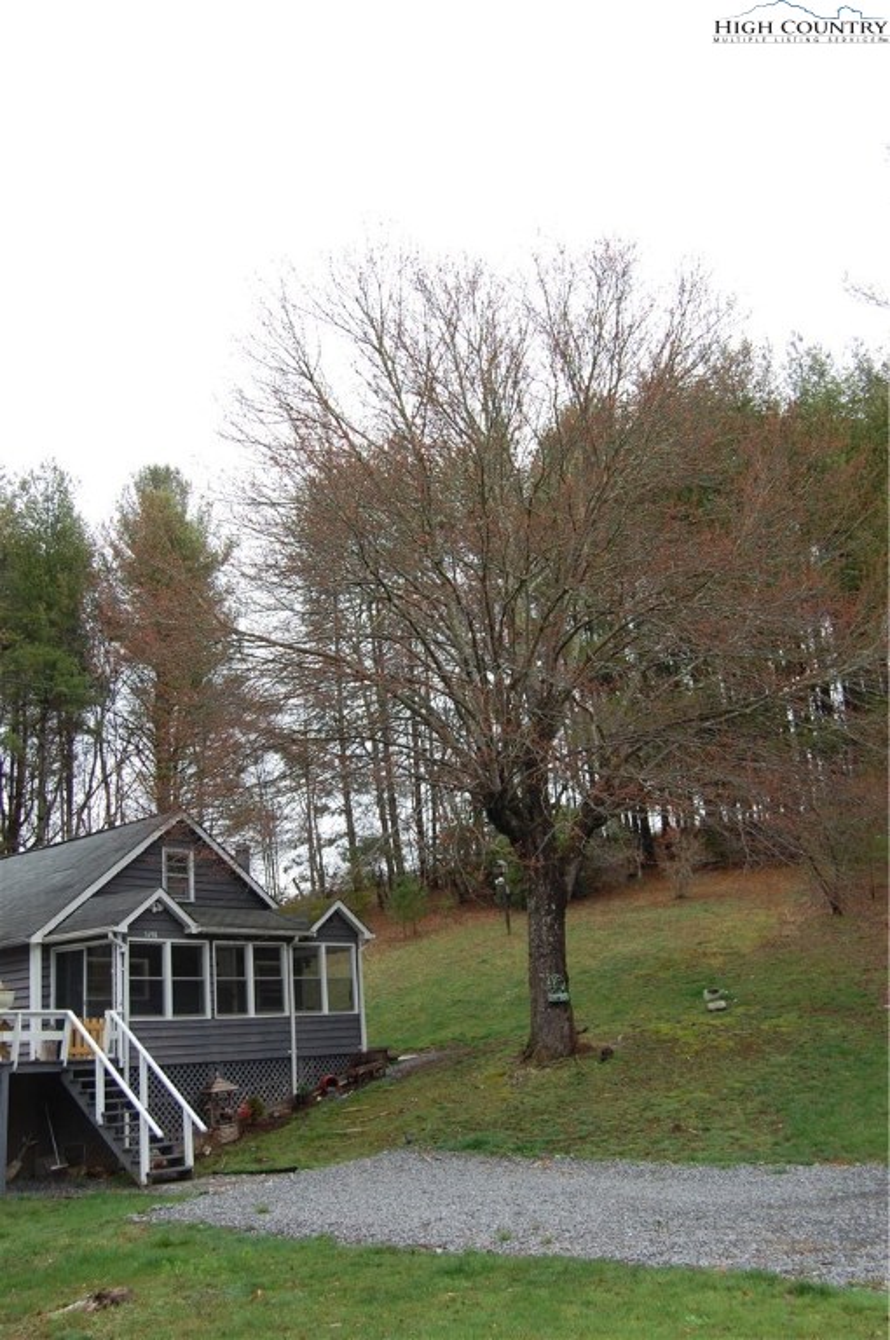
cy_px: 670
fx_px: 1339
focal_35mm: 36
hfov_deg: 36.8
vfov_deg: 53.2
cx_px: 445
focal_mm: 24
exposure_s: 1/500
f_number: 5
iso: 400
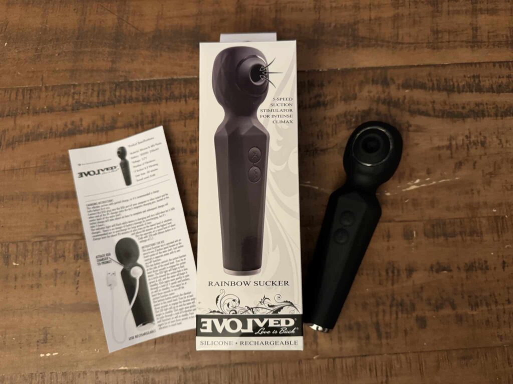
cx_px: 256
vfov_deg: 56.8
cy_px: 192
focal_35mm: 24
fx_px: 356
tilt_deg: -81.0
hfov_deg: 71.6
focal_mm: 6.76
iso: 640
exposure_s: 1/60
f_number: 1.78
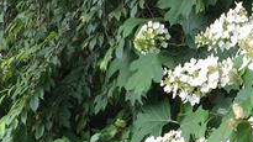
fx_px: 965
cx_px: 342
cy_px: 133
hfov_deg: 14.2
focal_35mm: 144
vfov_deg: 8.4
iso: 40
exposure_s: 1/60
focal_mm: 4.15
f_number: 2.2
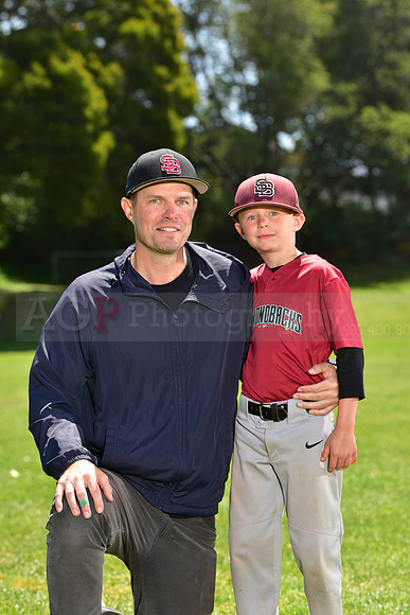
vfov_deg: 17.6
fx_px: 1980
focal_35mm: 116
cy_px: 308
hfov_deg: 11.8
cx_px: 205
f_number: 5.6
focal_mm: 116
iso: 80
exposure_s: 1/200
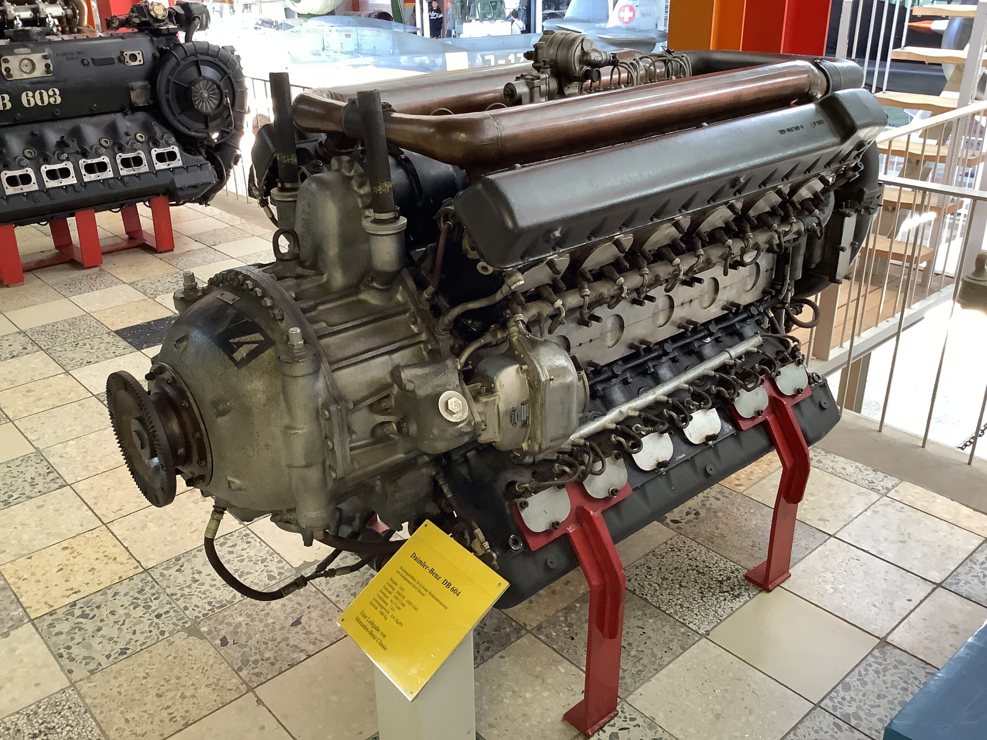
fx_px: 884
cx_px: 494
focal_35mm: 31
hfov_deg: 58.4
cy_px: 370
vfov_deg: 45.4
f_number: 2.4
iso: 320
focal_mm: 3.3
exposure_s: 1/33
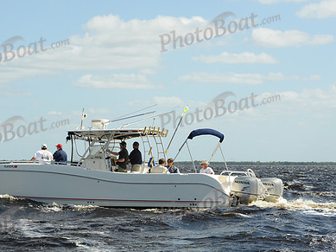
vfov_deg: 12.1
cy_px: 167
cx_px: 115
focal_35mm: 122
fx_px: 1183
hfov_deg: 16.1
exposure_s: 1/1000
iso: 250
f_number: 7.1
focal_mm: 85
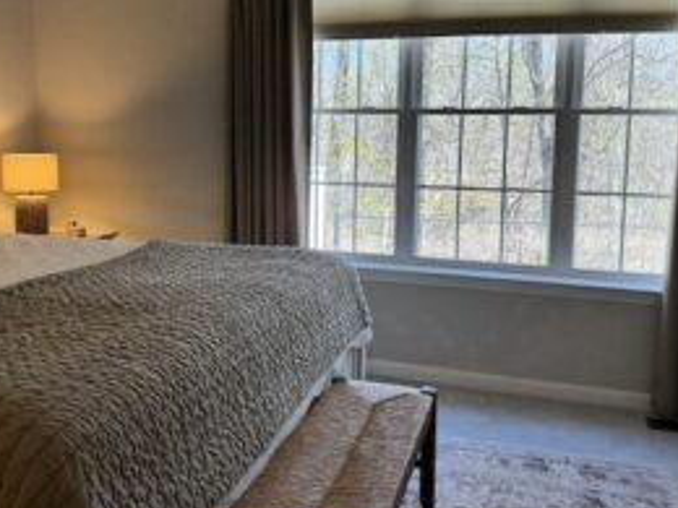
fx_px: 686
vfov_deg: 40.5
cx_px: 327
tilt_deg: -6.9
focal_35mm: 35
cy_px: 201
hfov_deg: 52.6
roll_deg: -1.0
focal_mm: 6.76
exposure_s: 1/138
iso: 50
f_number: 1.78
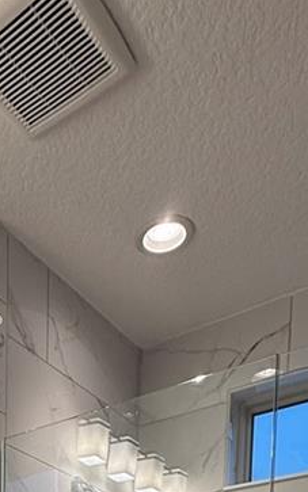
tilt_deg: -6.0
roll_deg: -0.8
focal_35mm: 49
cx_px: -26
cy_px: 766
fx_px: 658
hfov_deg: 24.7
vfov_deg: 26.7
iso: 125
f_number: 2.2
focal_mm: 2.22
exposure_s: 1/120
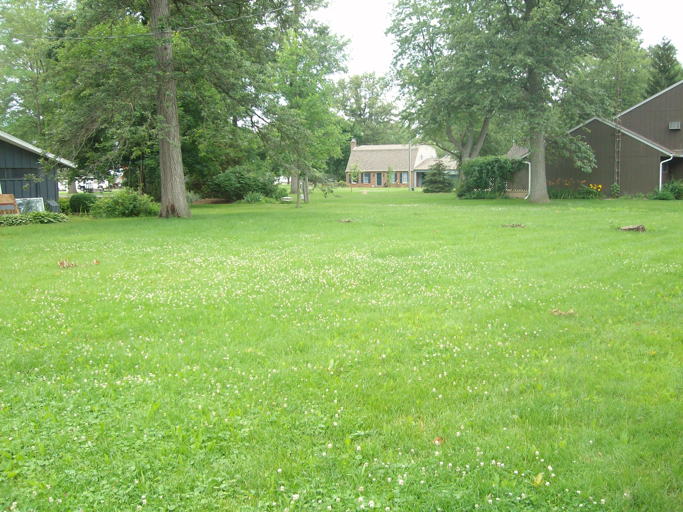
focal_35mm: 35
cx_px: 342
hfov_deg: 52.6
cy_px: 256
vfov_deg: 40.7
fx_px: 691
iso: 80
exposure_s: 1/99.7
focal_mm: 5.8
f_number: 2.8
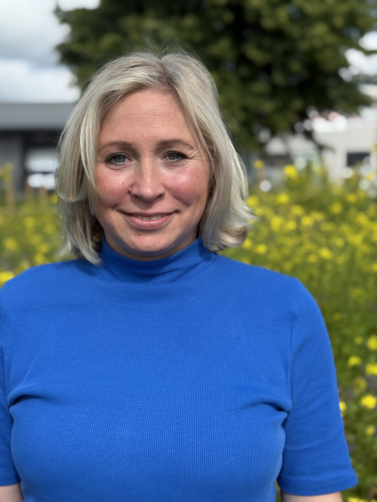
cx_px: 188
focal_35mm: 48
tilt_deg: -6.6
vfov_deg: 39.7
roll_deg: +0.5
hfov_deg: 30.3
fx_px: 697
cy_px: 251
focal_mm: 6.76
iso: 80
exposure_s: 1/4098
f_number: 1.78
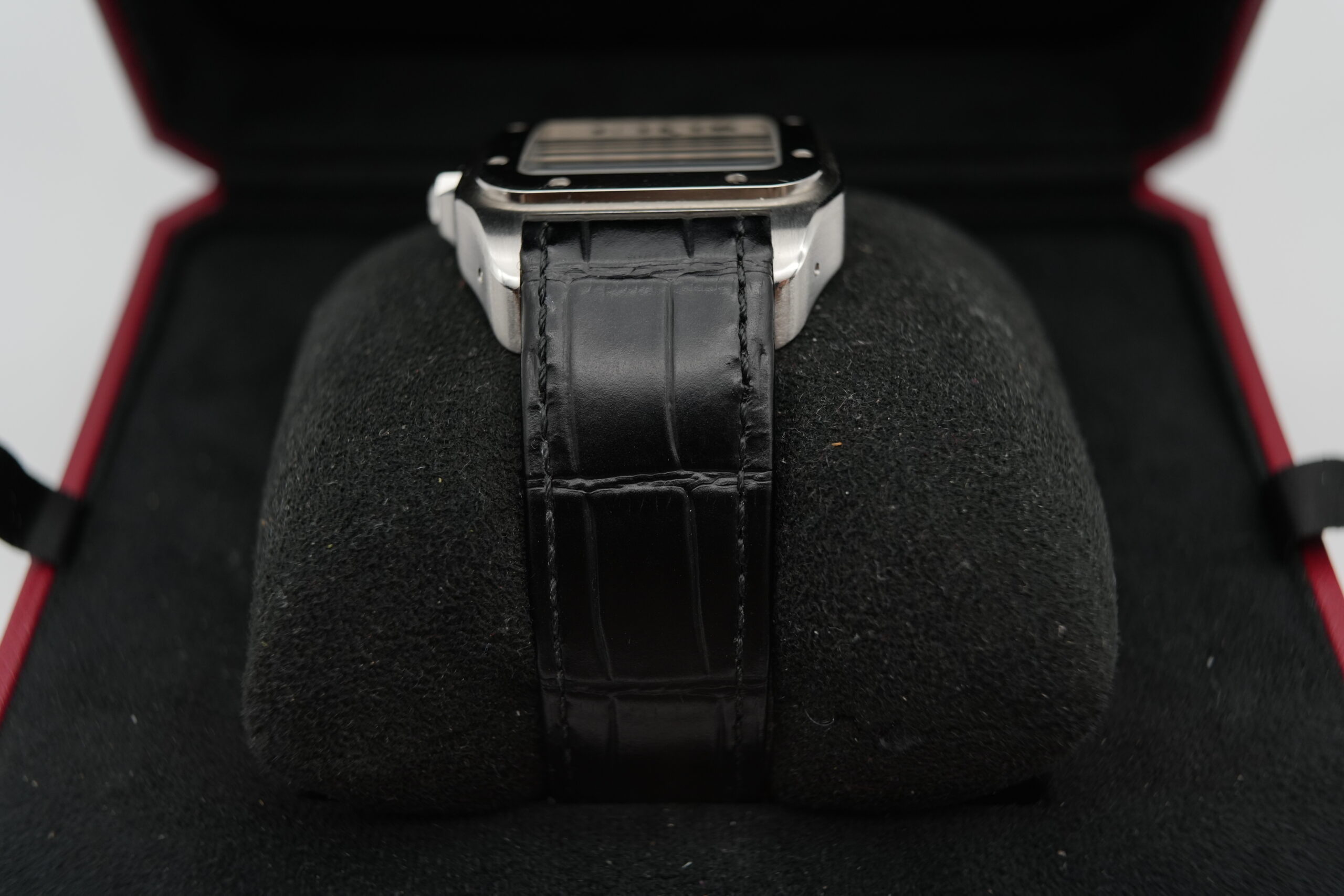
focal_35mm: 35
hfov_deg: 54.4
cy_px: 448
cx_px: 672
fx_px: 1307
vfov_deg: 37.9
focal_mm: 35
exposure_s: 1/250
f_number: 5
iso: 400
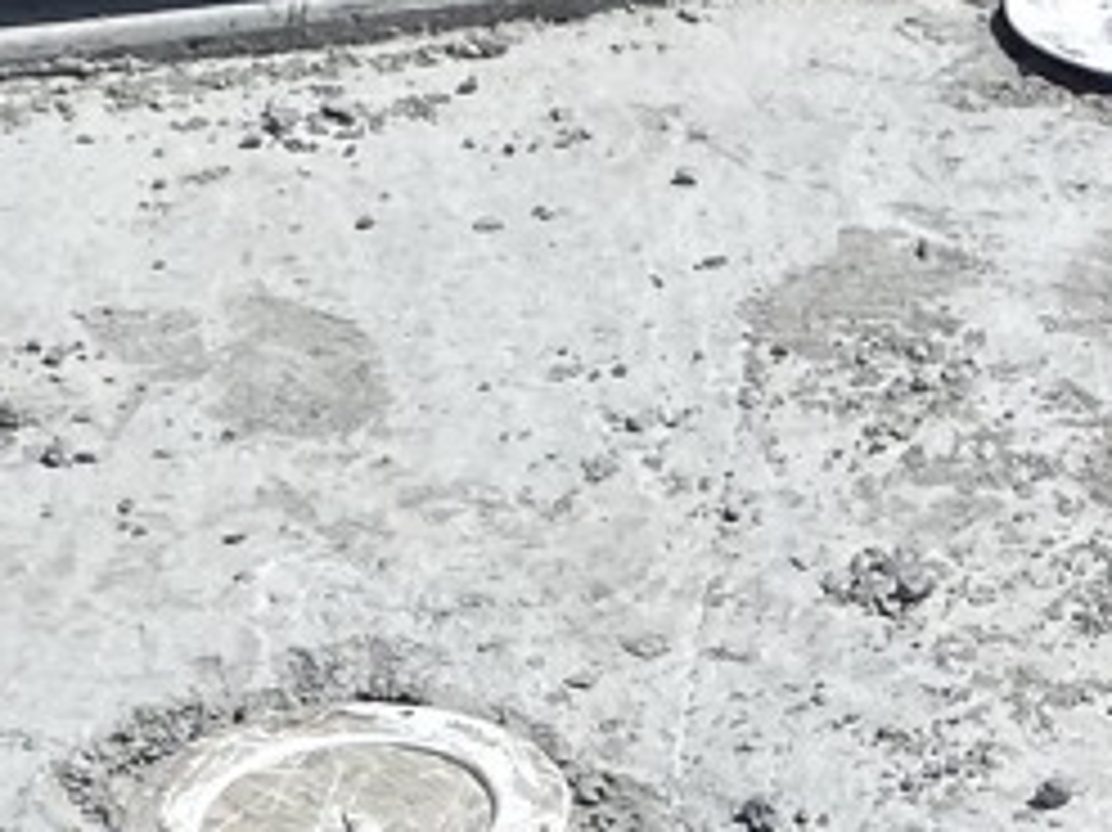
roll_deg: +1.8
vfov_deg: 9.2
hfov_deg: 12.4
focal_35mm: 158
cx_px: 1022
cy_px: 1037
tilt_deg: -36.3
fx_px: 5073
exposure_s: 1/8197
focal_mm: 4.25
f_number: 1.8
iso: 32
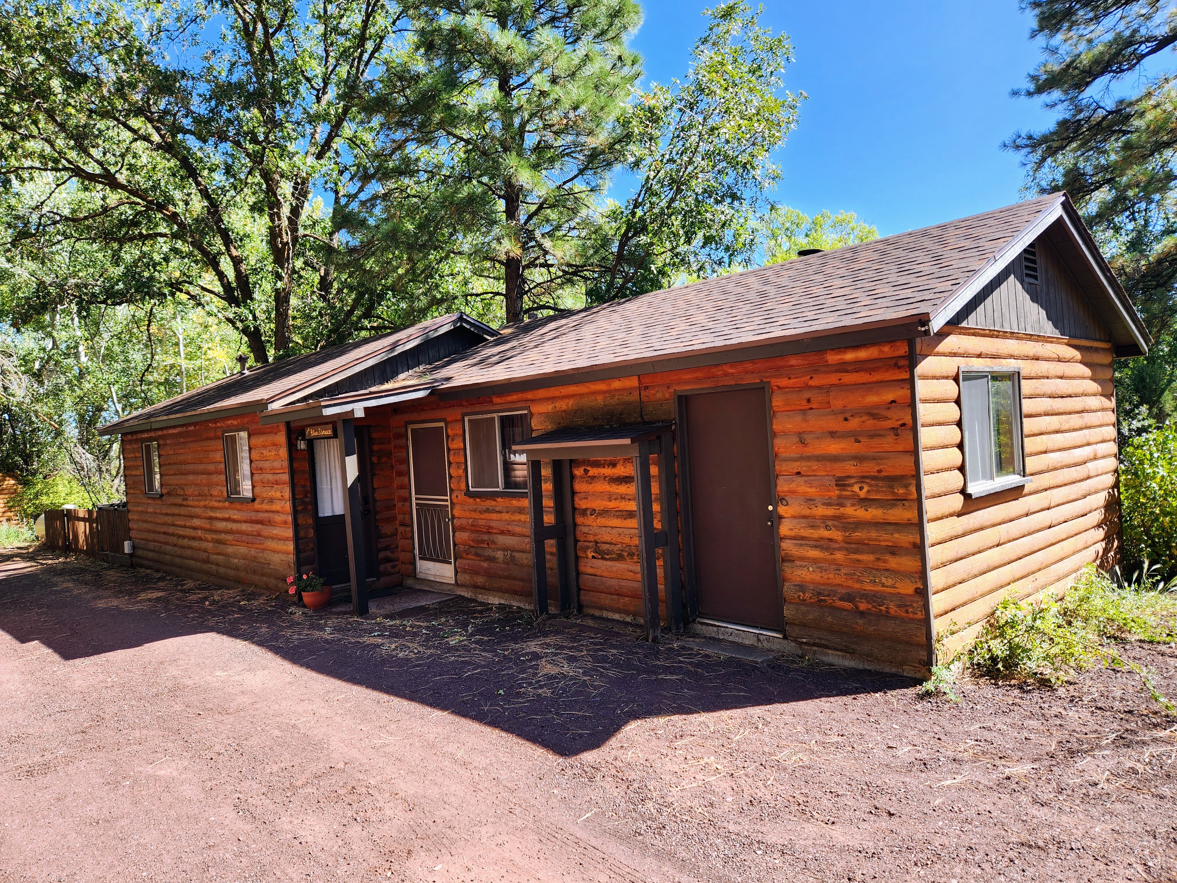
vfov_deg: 58.9
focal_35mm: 23
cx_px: 588
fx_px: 782
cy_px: 442
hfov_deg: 73.9
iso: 20
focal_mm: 5.4
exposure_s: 1/423
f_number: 1.8
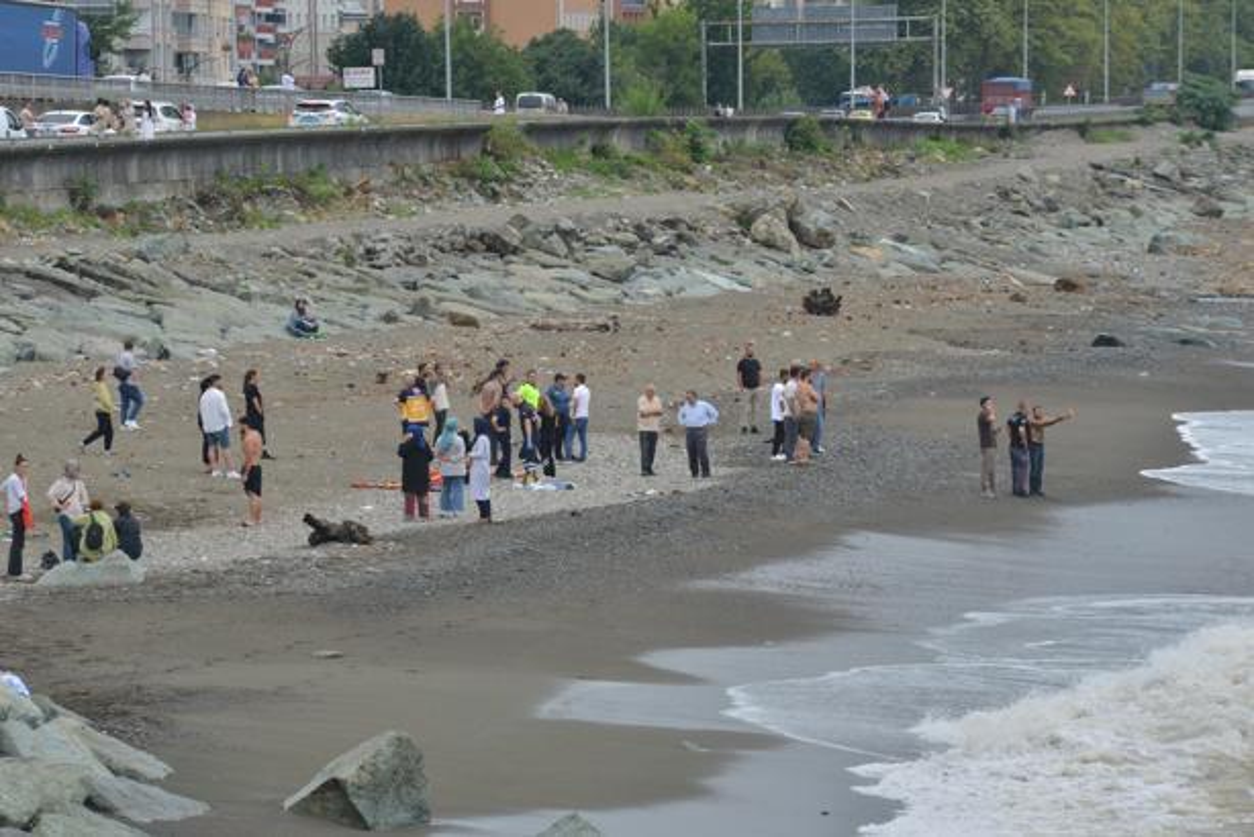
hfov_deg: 10.3
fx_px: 6970
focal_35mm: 200
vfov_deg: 6.9
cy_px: 418
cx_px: 627
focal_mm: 200
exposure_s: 1/250
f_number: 8
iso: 1600
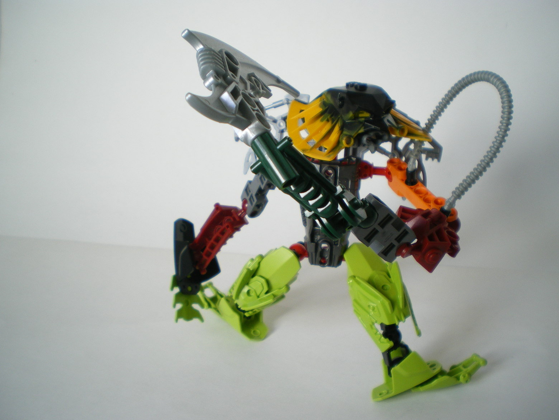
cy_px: 213
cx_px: 281
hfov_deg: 50.1
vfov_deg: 38.7
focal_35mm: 37
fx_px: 598
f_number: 3.1
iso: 80
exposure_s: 1/50
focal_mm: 6.3
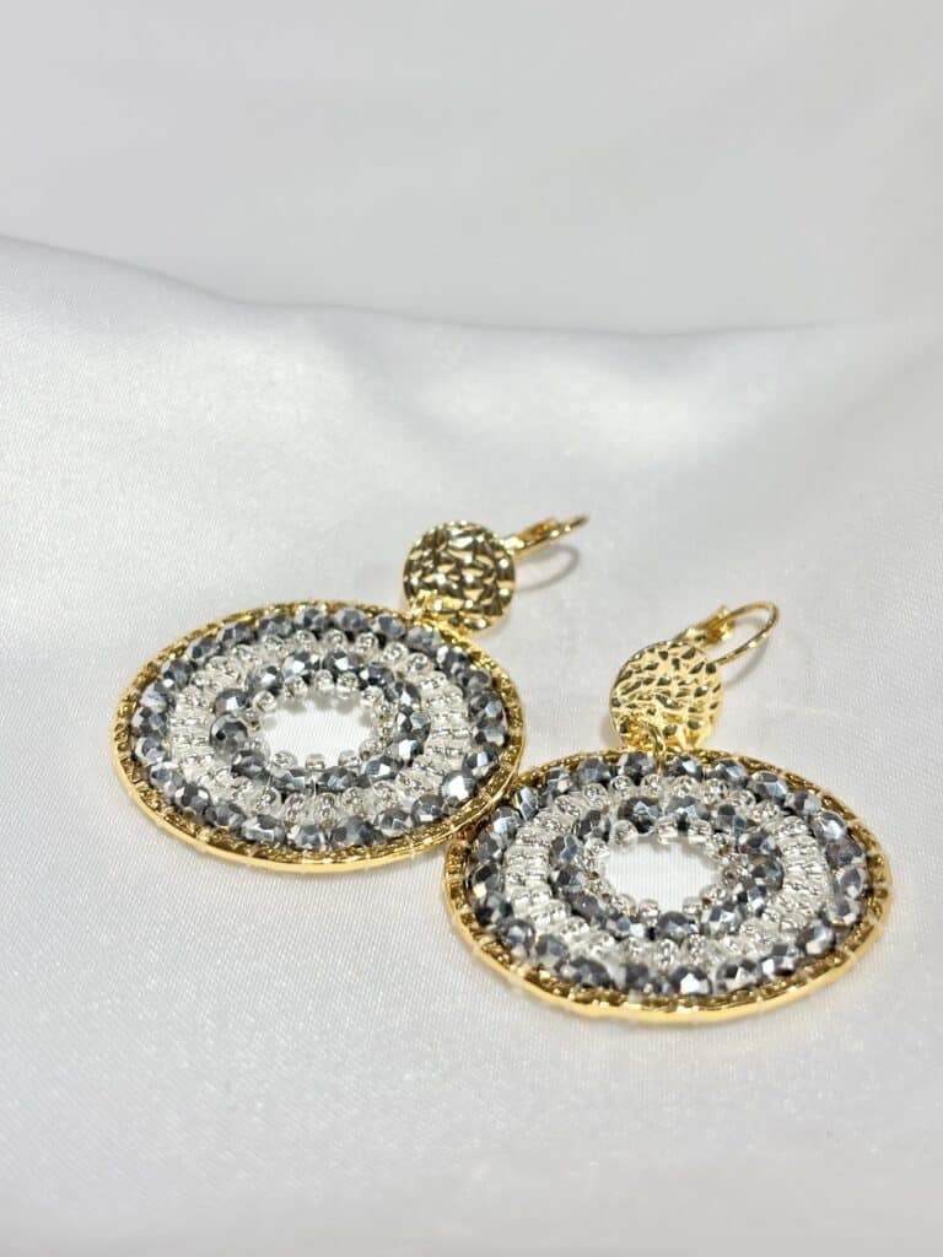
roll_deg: +3.8
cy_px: 628
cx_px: 472
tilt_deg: -24.8
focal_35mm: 52
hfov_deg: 28.0
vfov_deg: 36.8
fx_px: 1889
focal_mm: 5.96
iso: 32
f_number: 1.6
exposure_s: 1/242
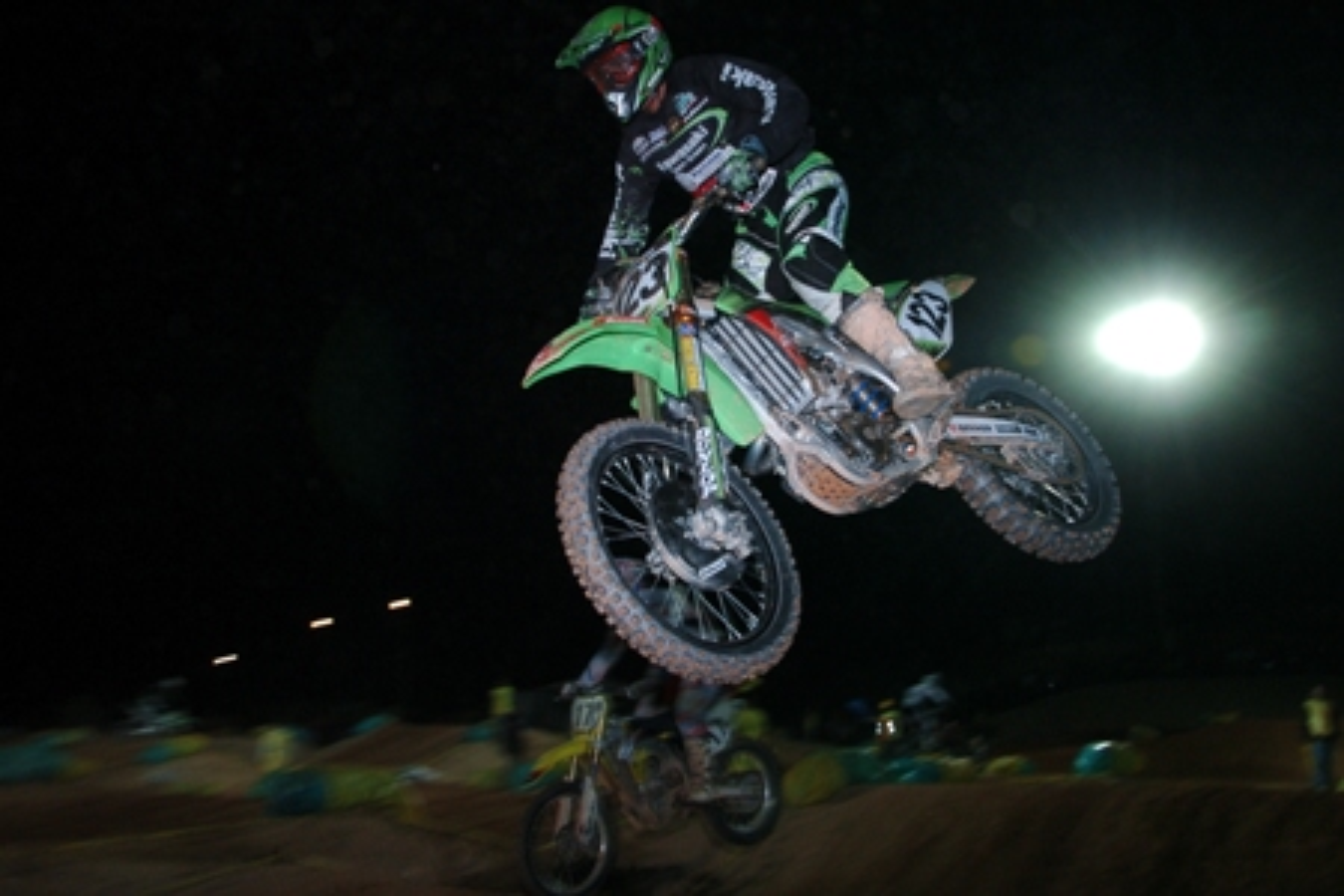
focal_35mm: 36
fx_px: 1344
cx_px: 672
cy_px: 448
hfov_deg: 53.1
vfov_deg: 36.9
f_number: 4.5
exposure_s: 1/200
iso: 400
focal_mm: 24
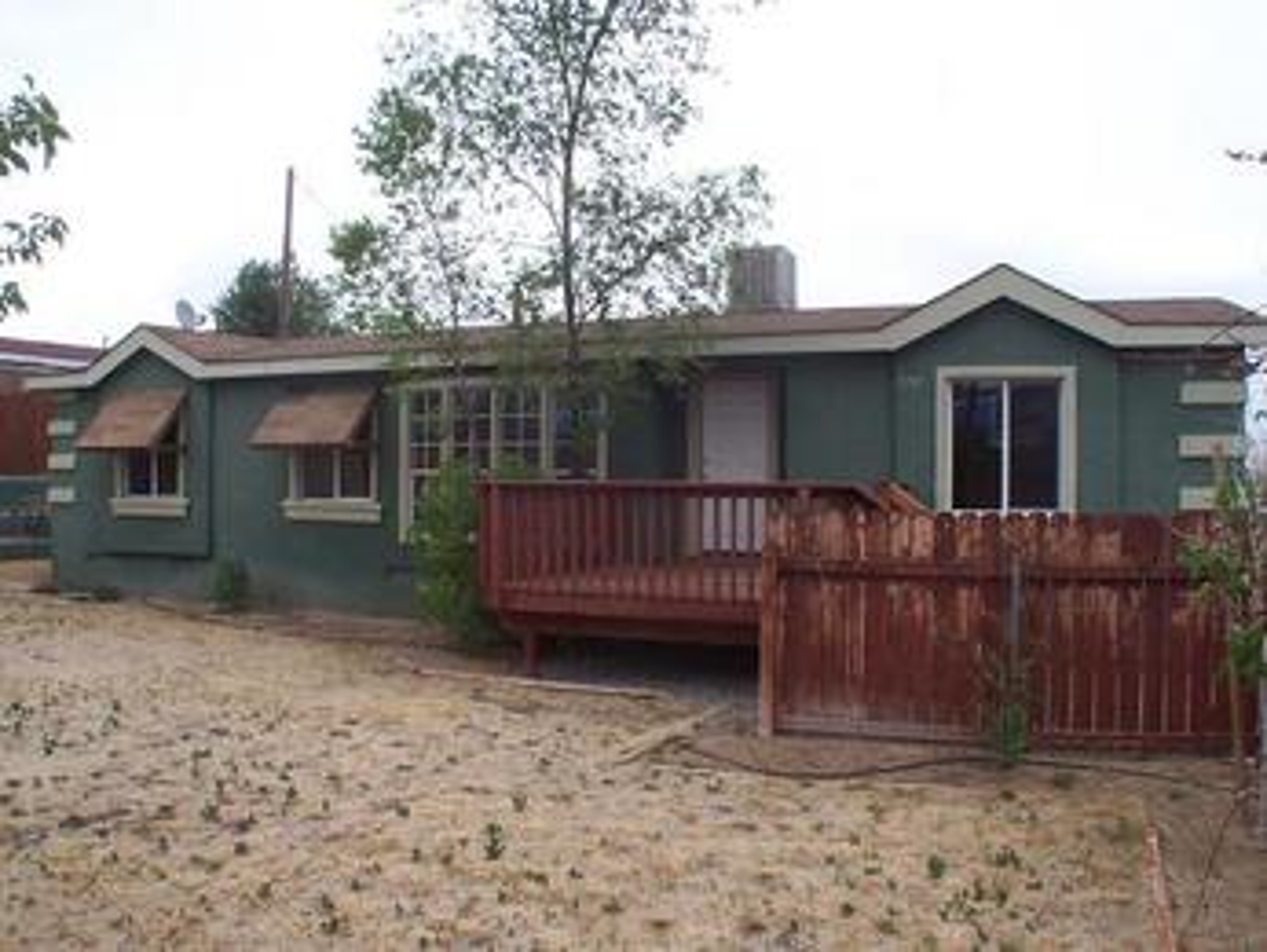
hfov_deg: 48.9
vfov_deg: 37.8
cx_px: 634
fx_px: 1392
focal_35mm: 38
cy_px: 476
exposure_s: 1/750
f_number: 4
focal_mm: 6.3
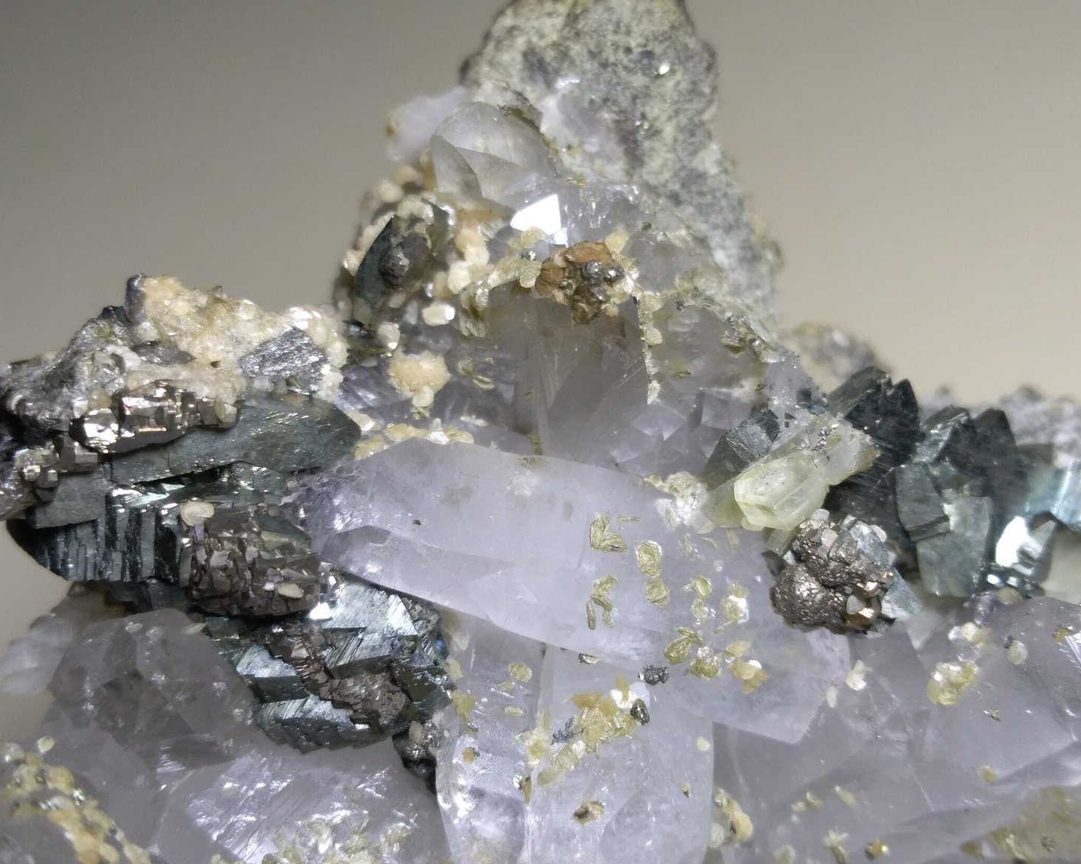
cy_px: 428
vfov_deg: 51.5
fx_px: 896
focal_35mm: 28
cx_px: 510
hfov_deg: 62.2
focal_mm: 3.54
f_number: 2
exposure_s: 1/50
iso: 128
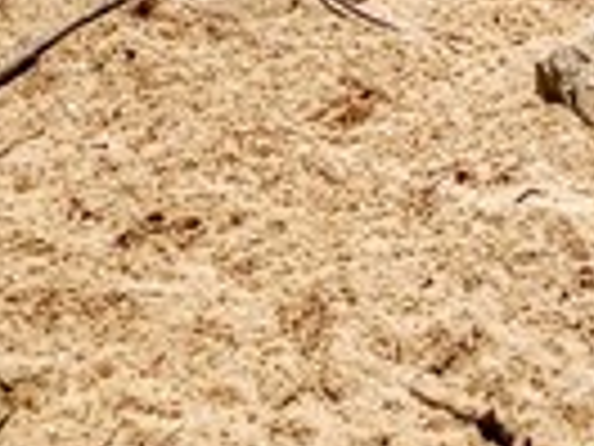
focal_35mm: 101
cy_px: -1090
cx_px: 900
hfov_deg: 17.4
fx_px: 1733
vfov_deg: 9.4
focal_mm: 2.2
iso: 50
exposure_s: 1/3084
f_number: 2.2
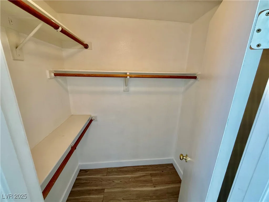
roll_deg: -2.6
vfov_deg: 85.7
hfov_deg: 102.1
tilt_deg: -15.1
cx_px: 134
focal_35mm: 14
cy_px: 101
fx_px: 109
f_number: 2.2
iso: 200
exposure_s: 1/60
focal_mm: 2.22
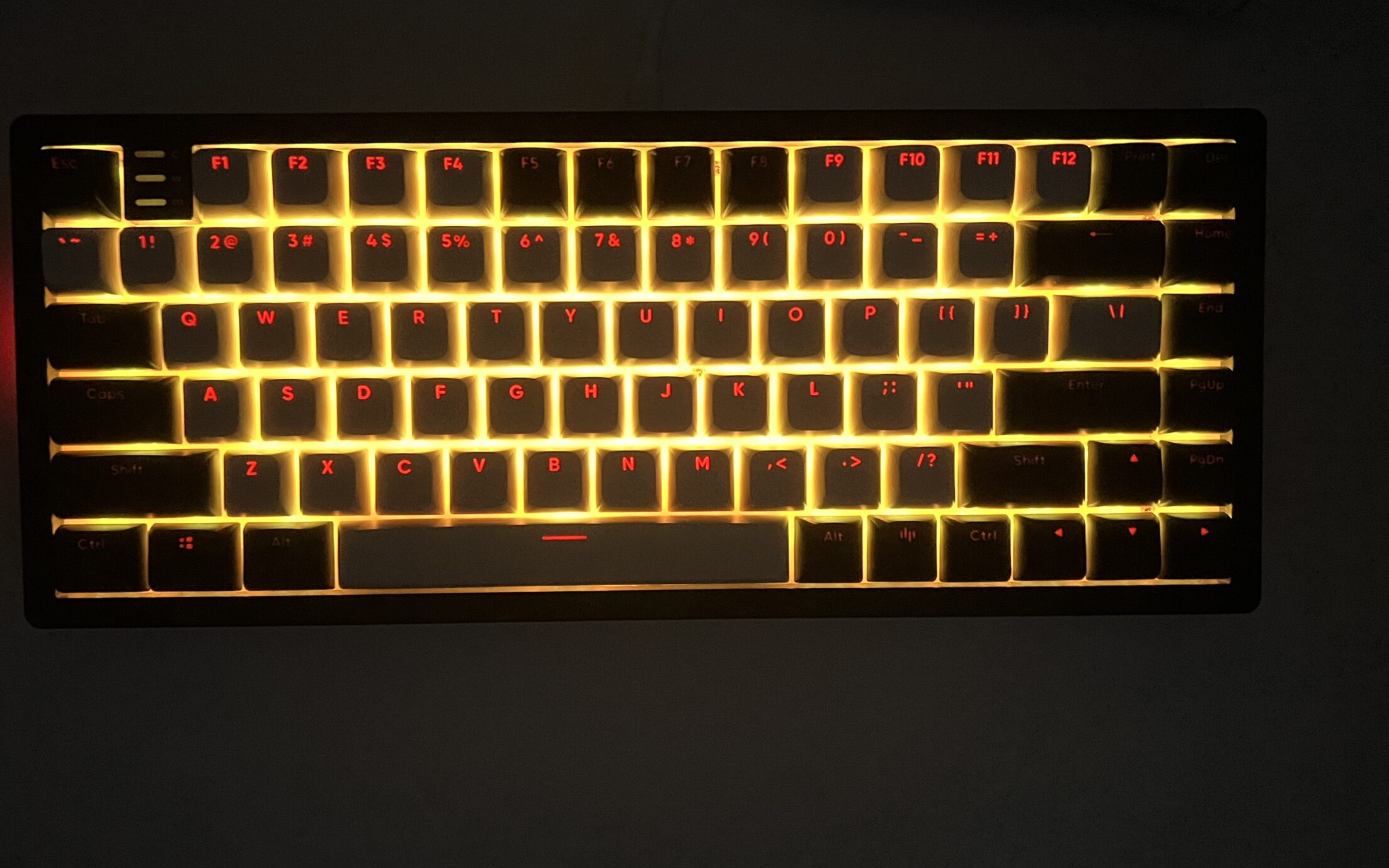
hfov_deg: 59.6
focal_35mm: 32
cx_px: 644
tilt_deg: -88.0
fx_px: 1211
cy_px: 443
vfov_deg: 39.4
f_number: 1.5
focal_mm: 5.7
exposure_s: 1/15
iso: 1000
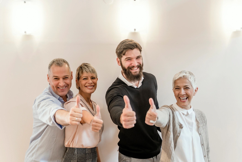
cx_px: 121
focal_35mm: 48
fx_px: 323
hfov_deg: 41.1
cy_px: 81
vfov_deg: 28.1
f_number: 2.8
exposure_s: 1/125
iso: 320
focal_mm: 48
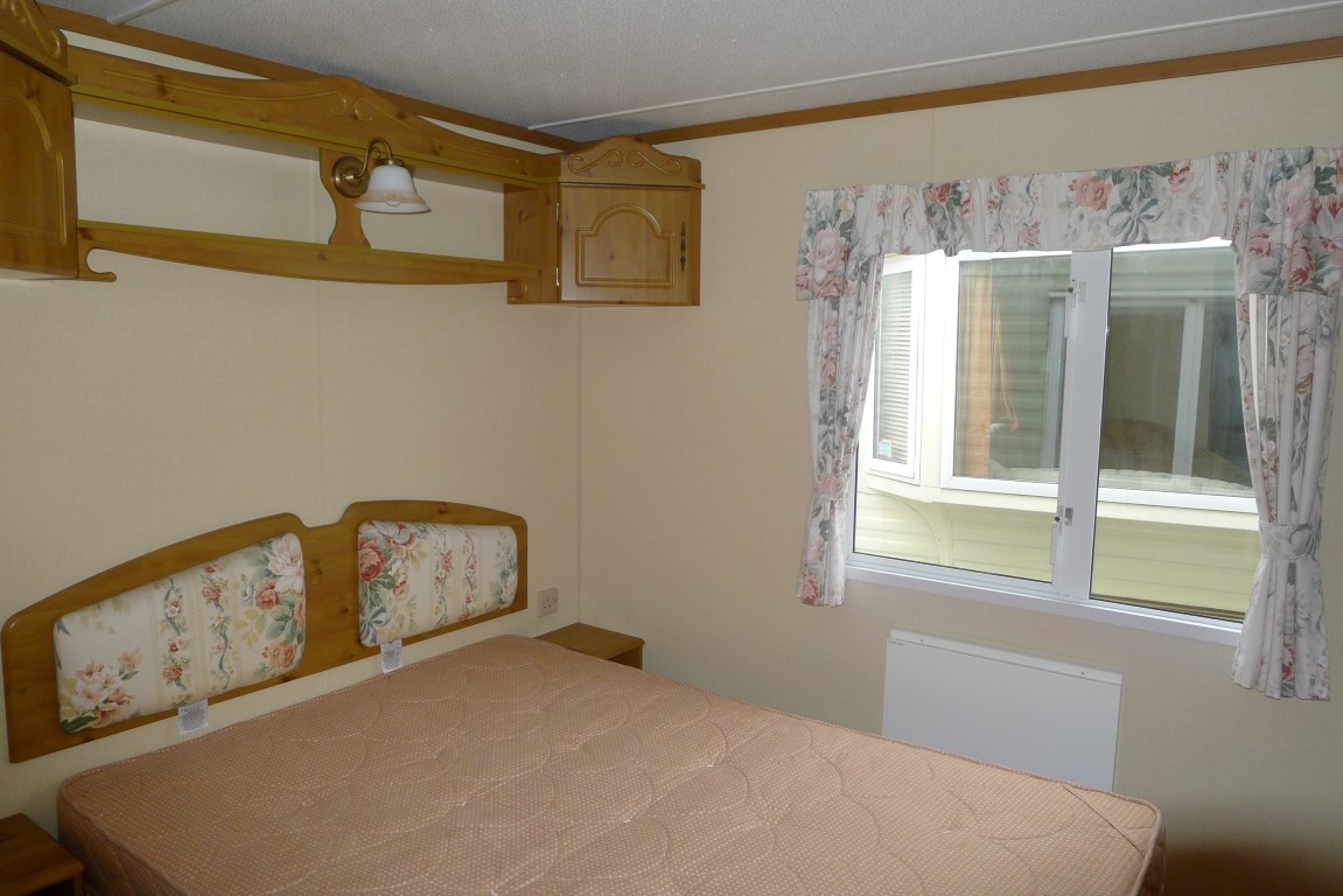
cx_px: 672
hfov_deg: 73.7
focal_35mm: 24
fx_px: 896
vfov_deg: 53.2
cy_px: 448
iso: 160
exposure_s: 1/60
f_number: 2
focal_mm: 5.1
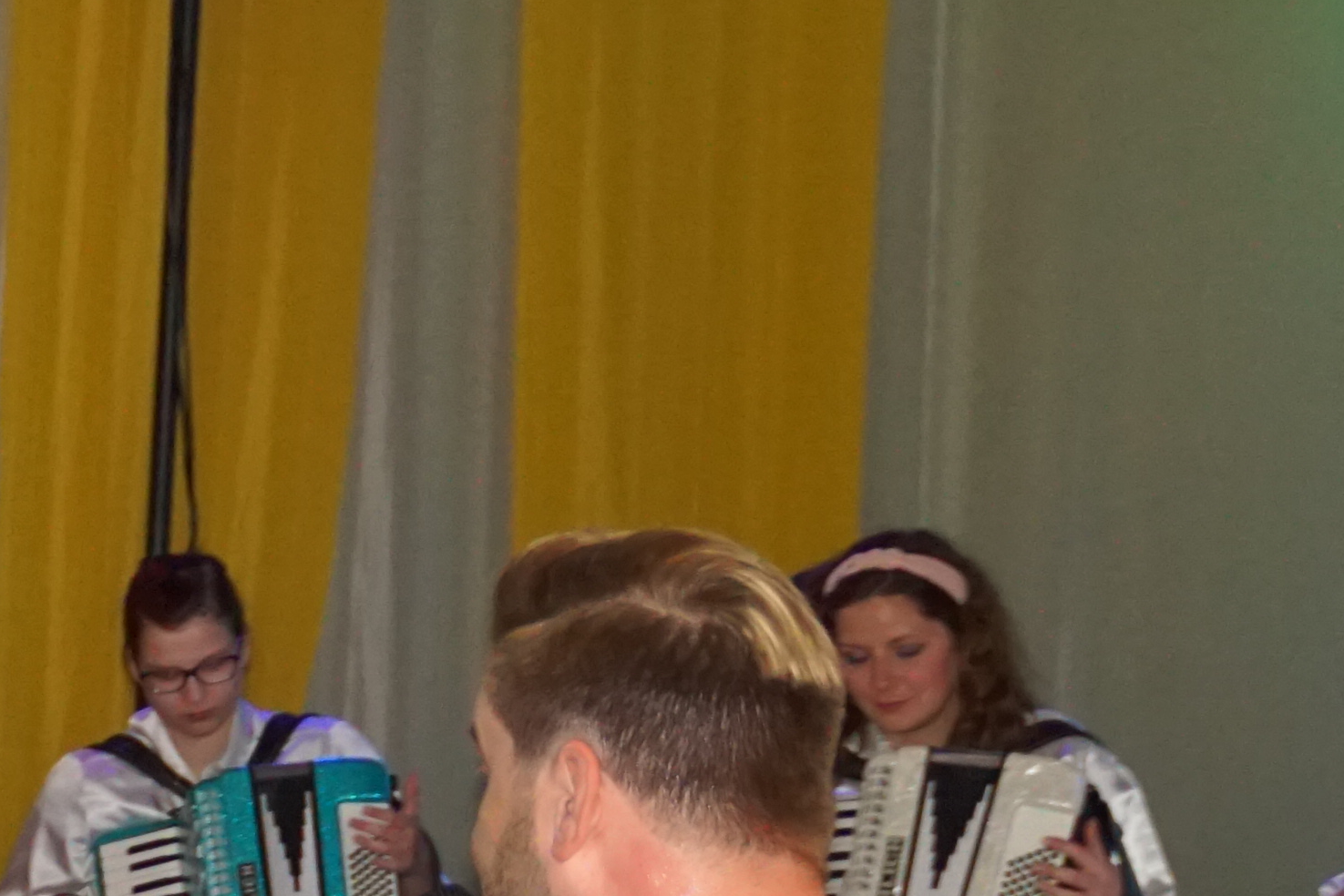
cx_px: -1154
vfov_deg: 5.6
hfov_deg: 8.1
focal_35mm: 244
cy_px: 1154
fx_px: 9111
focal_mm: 40
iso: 1250
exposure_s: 1/60
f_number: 4.5
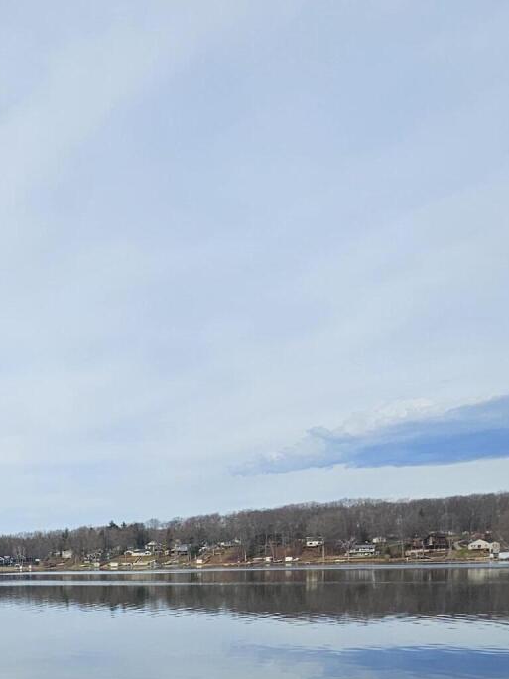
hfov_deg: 29.8
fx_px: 745
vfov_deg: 44.6
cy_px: 611
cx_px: -161
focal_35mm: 38
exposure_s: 1/1580
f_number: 2.2
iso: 50
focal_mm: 2.2
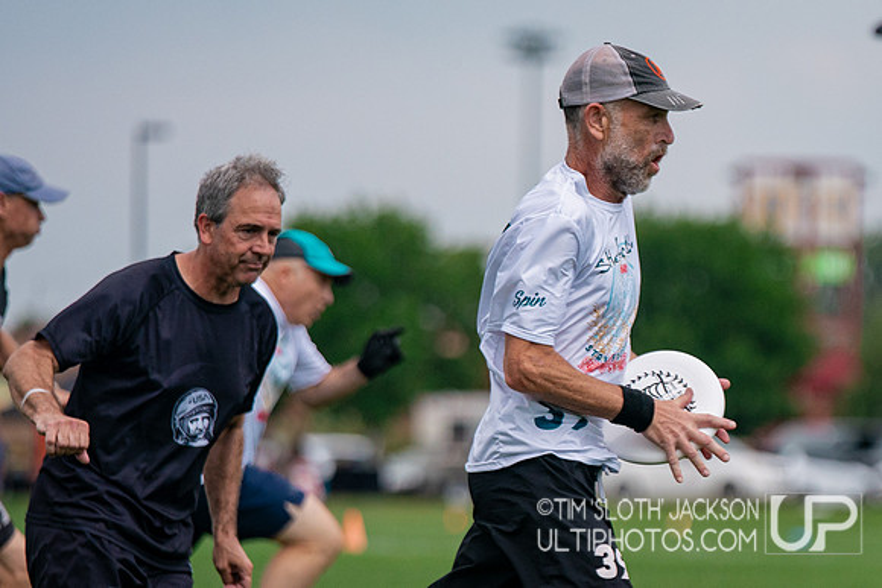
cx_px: 773
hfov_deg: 5.4
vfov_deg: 3.6
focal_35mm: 381
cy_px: 455
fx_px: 9346
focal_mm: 192
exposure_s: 1/10000
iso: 640
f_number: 3.2
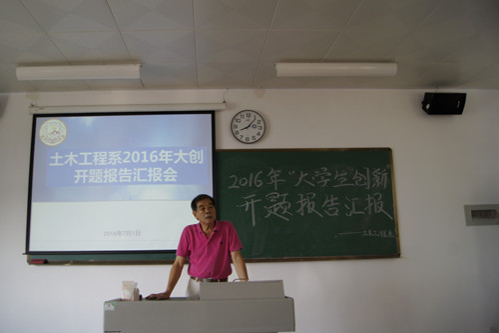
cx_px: 250
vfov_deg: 47.9
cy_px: 166
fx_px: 374
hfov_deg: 67.4
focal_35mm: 27
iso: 200
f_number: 5.6
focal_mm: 18
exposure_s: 1/50
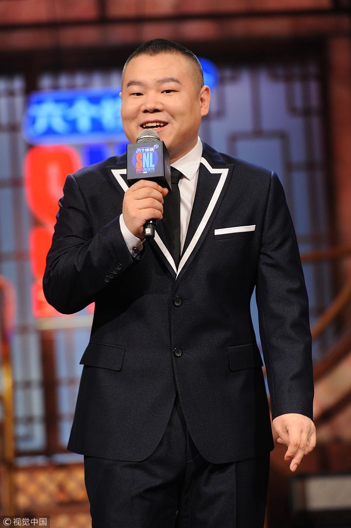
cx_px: 176
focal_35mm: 160
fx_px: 2344
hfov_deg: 8.6
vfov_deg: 12.8
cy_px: 264
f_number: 3.2
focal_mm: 160
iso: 1600
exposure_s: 1/100
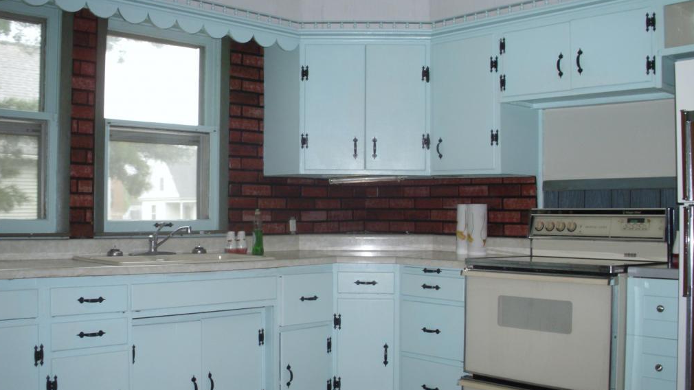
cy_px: 214
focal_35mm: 42
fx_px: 773
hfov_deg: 48.4
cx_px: 343
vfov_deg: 28.3
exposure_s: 1/60
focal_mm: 6.3
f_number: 2.9
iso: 200
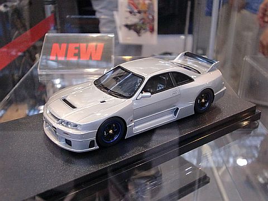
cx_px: 134
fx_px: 302
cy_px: 100
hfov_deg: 47.9
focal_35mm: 39
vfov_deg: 36.8
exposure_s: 1/40
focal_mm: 6.51
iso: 400
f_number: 3.1
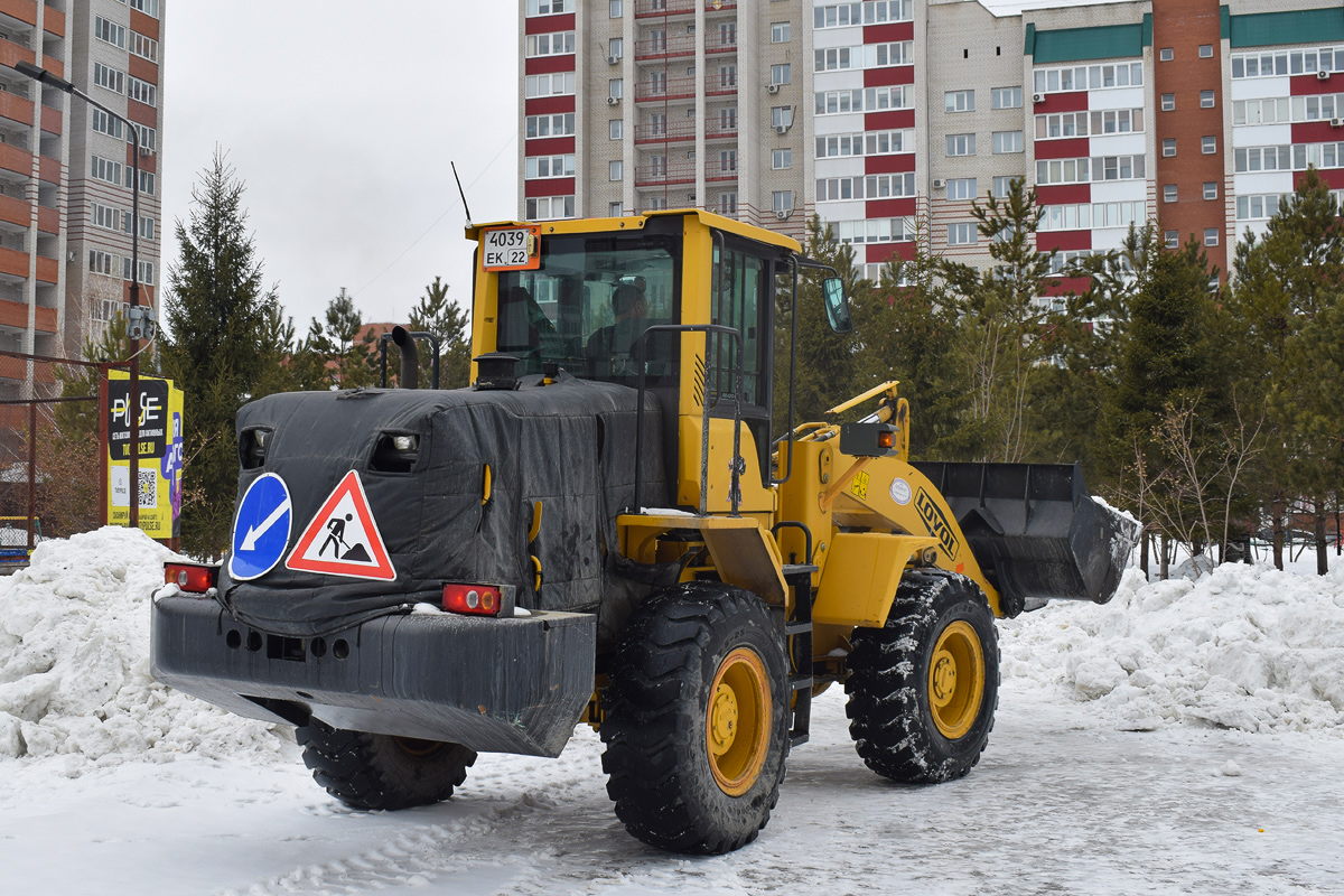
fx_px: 1400
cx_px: 672
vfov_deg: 35.5
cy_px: 448
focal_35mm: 38
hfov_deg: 51.3
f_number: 9
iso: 200
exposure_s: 1/320
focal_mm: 25
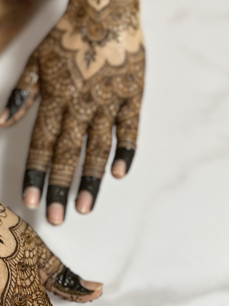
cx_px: 23
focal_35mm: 51
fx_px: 450
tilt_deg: -52.5
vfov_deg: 37.4
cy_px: 179
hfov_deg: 27.5
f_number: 1.78
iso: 320
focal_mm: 6.86
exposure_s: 1/50
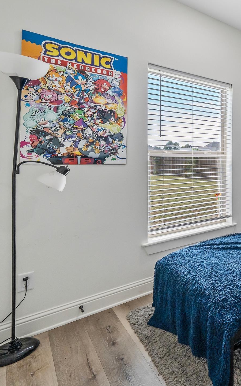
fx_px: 242
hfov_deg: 37.1
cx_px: 302
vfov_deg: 76.8
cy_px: 167
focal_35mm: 23
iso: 3200
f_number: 5.6
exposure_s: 1/320
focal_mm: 13
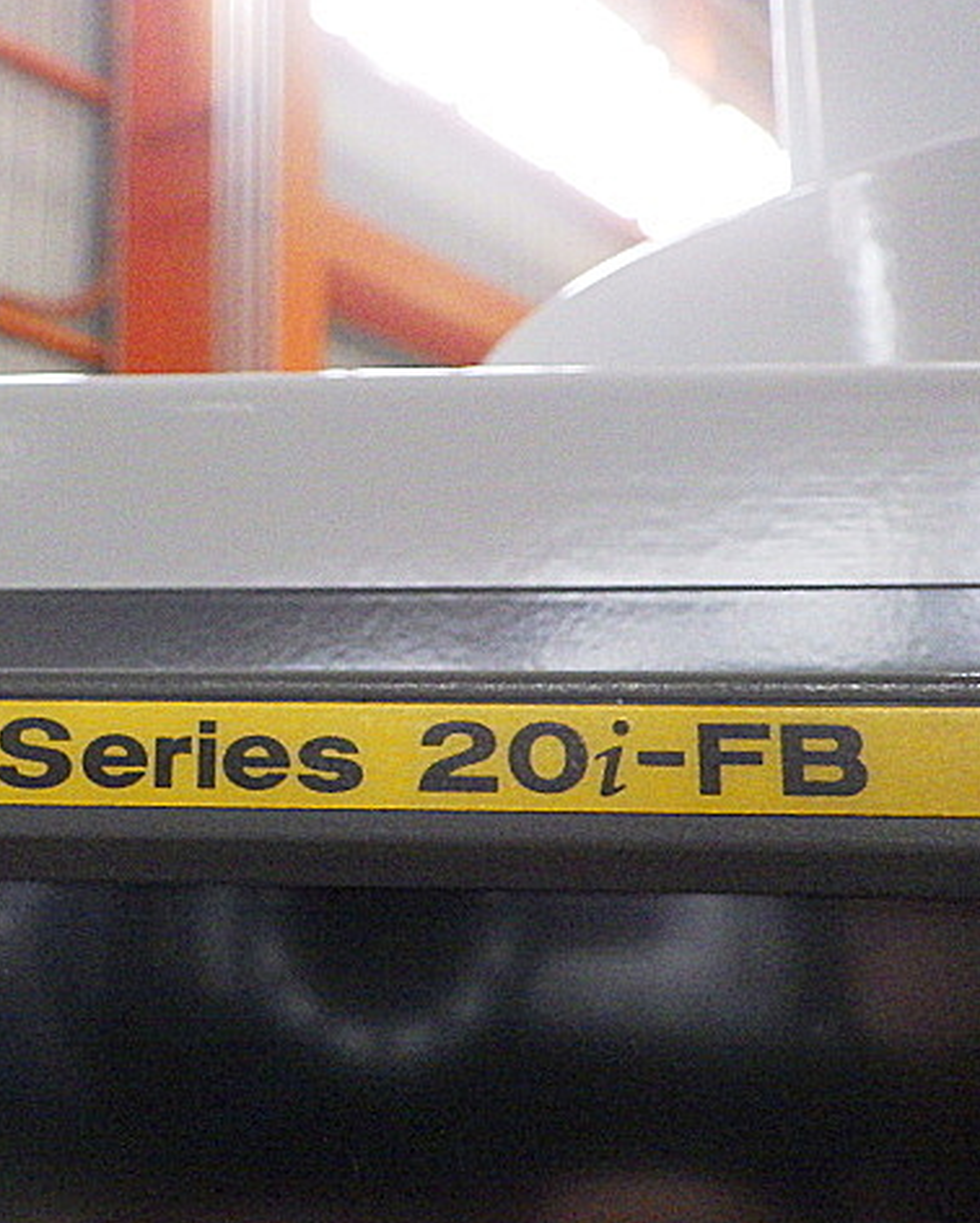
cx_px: 202
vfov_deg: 41.1
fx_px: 1630
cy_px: 612
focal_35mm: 45
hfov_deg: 32.6
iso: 640
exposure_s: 1/50
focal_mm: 6.1
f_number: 3.8
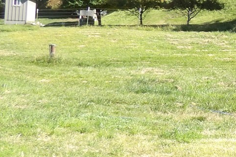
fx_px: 747
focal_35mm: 114
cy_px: 27
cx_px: 356
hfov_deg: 16.3
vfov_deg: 12.0
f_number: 7.1
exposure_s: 1/98
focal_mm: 5.9
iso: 100
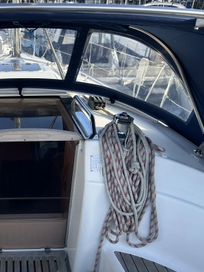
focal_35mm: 33
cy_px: 140
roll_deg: +0.9
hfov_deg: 39.6
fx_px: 259
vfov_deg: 55.3
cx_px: 18
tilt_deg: -24.8
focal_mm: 6.86
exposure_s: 1/1050
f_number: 1.78
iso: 80
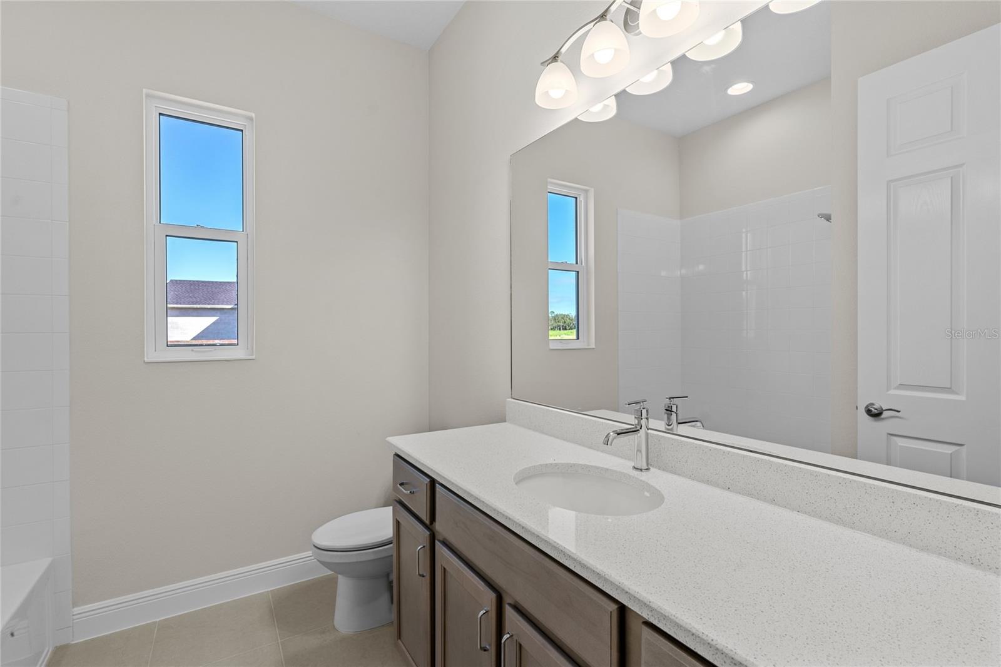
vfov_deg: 73.7
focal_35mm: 16
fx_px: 445
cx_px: 500
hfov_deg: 96.7
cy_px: 334
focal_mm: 16
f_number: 8
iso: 400
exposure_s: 1/20
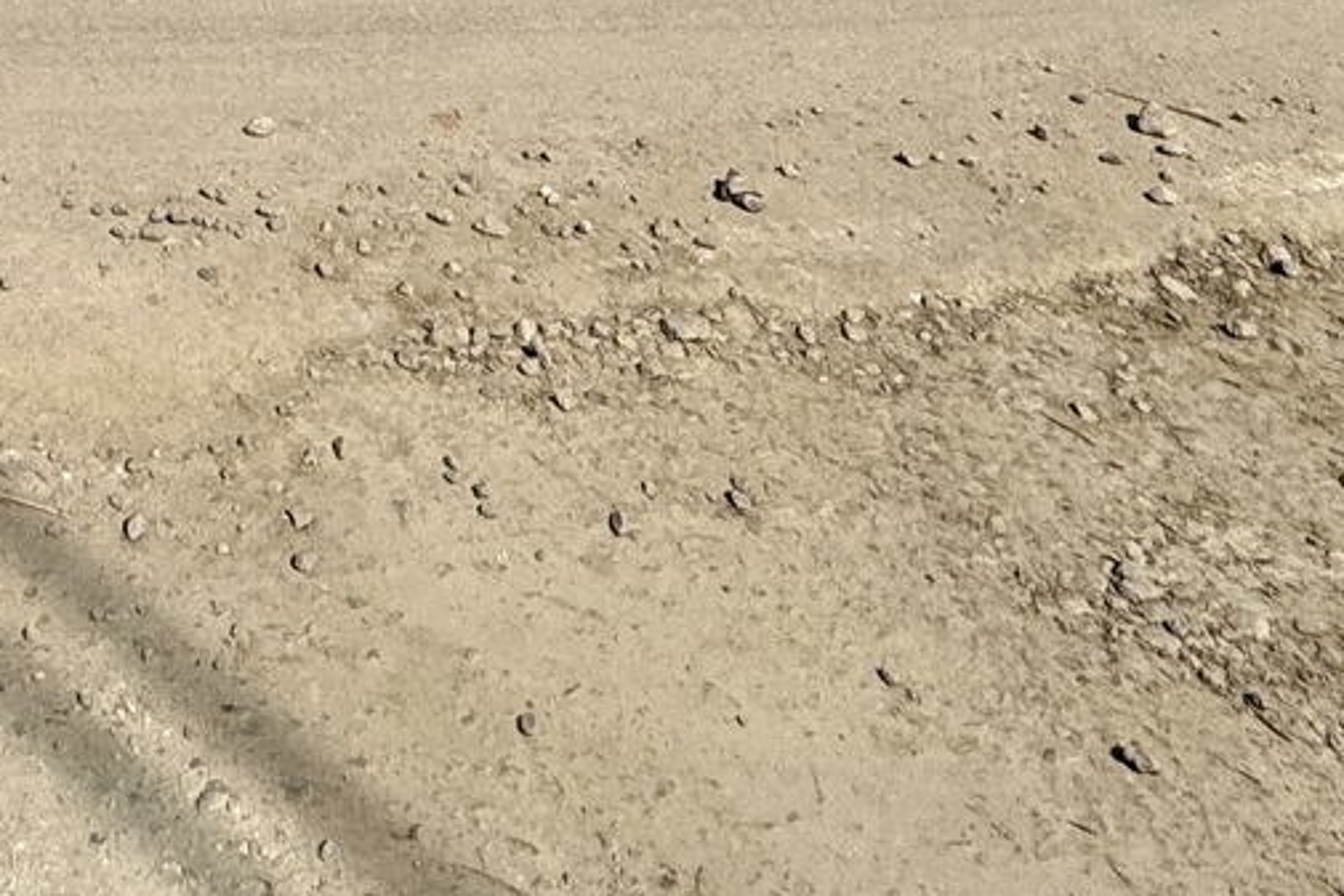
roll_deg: +0.9
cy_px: -968
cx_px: -40
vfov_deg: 16.5
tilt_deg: +6.5
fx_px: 2203
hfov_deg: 31.1
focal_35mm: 59
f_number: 2.2
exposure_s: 1/3247
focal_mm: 2.22
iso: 50
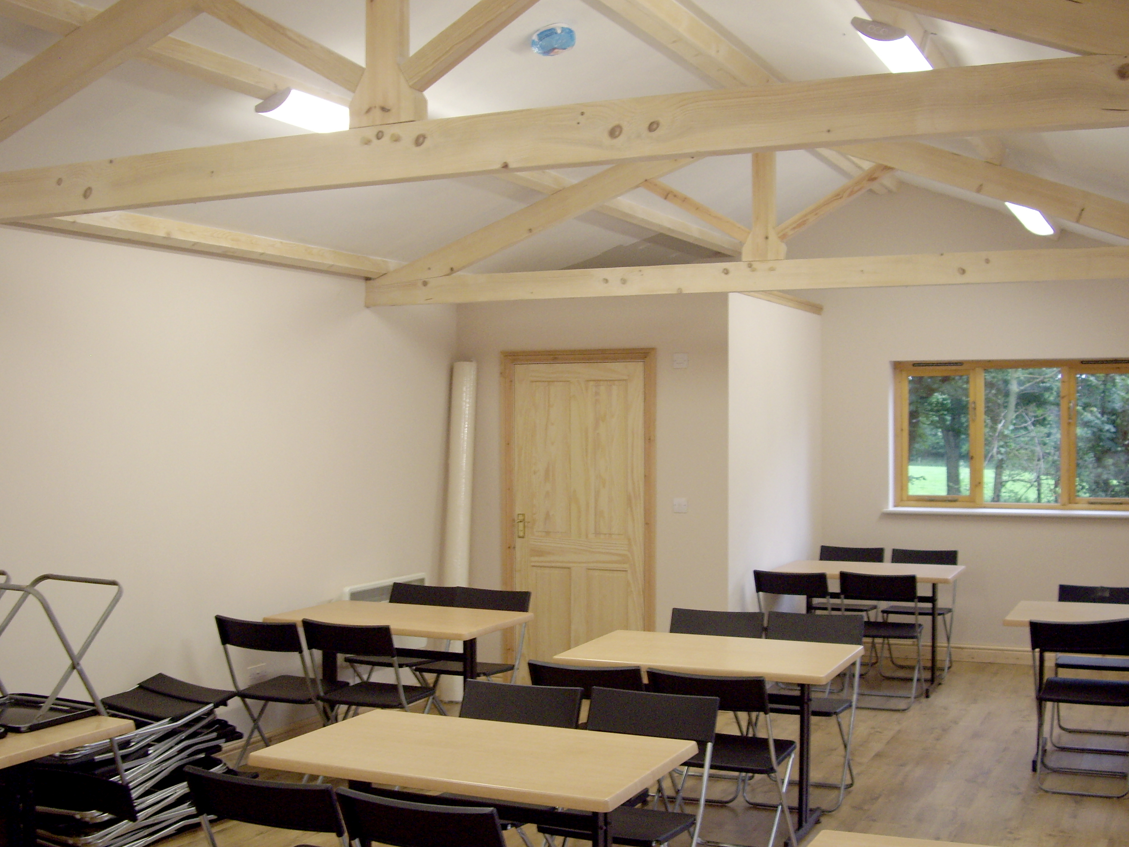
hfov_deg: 44.8
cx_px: 573
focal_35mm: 42
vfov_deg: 34.4
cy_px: 434
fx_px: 1370
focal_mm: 7.9
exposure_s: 1/60
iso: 200
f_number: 2.8
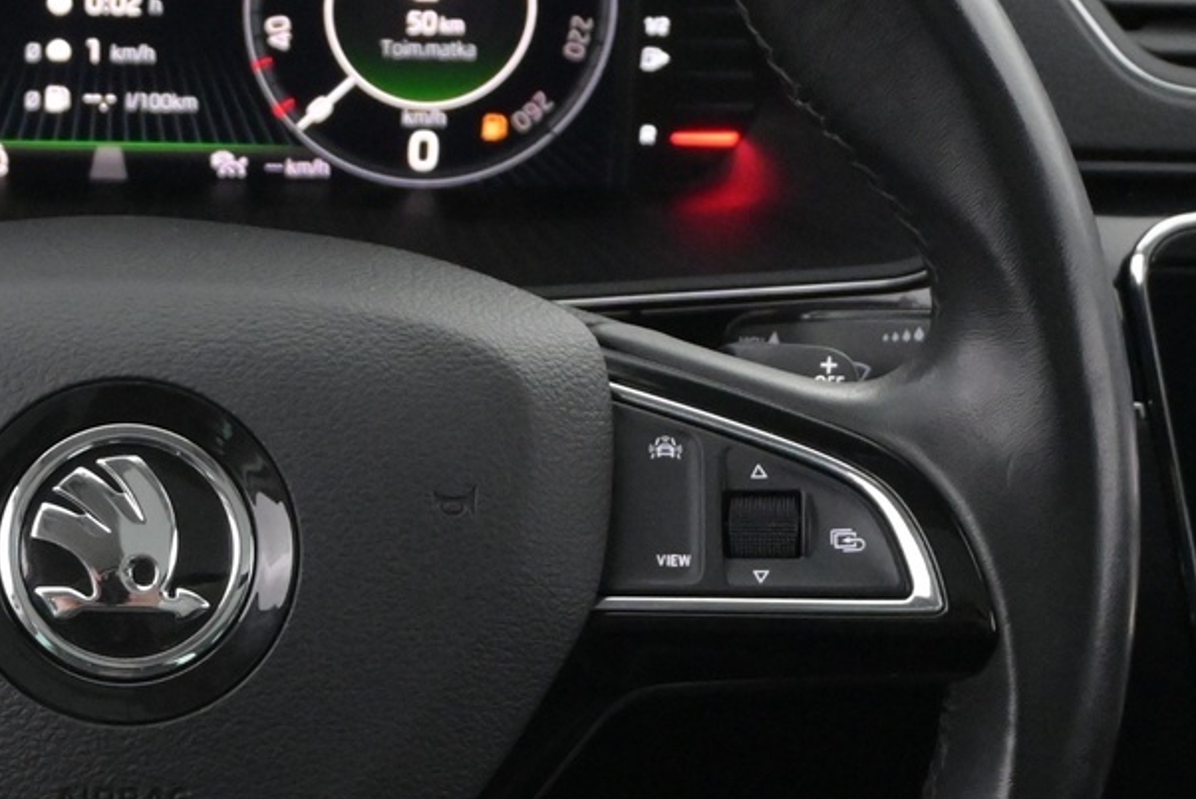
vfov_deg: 11.3
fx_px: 4022
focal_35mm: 121
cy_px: 549
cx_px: 141
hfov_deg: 16.7
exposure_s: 1/50
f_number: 4.8
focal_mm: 30
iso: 5000
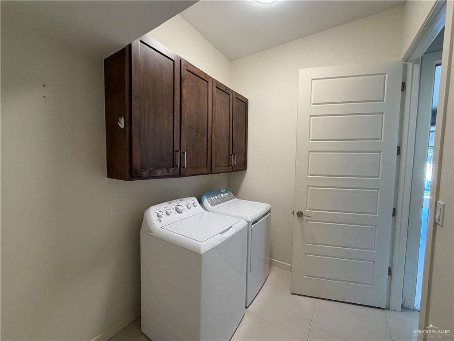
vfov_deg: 85.7
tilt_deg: -3.6
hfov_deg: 102.1
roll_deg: -0.9
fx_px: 184
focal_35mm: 14
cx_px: 227
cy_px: 170
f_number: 2.2
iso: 320
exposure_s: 1/120
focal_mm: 2.22
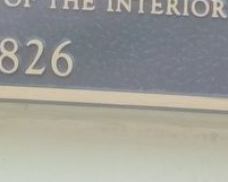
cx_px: 29
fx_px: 10343
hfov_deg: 1.3
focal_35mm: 1532
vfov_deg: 1.0
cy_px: -129
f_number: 5.9
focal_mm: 70
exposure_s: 1/60
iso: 320
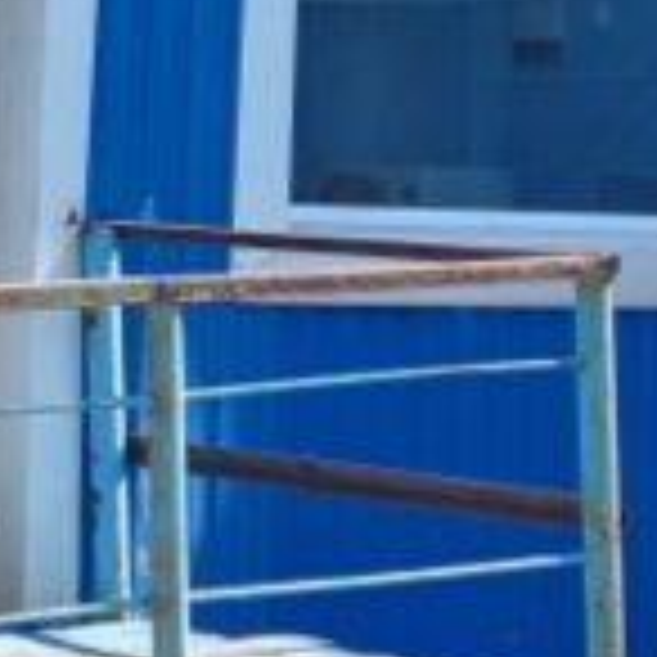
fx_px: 3199
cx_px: -891
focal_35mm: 149
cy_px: -36
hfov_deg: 10.3
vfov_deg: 11.6
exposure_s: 1/673
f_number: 1.8
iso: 40
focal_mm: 5.23
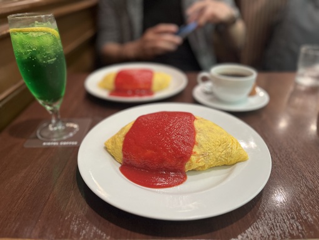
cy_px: 120
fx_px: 240
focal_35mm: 26
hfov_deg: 67.3
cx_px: 160
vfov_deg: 53.1
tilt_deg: -29.9
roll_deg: +1.5
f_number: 1.6
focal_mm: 5.1
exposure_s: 1/60
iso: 160
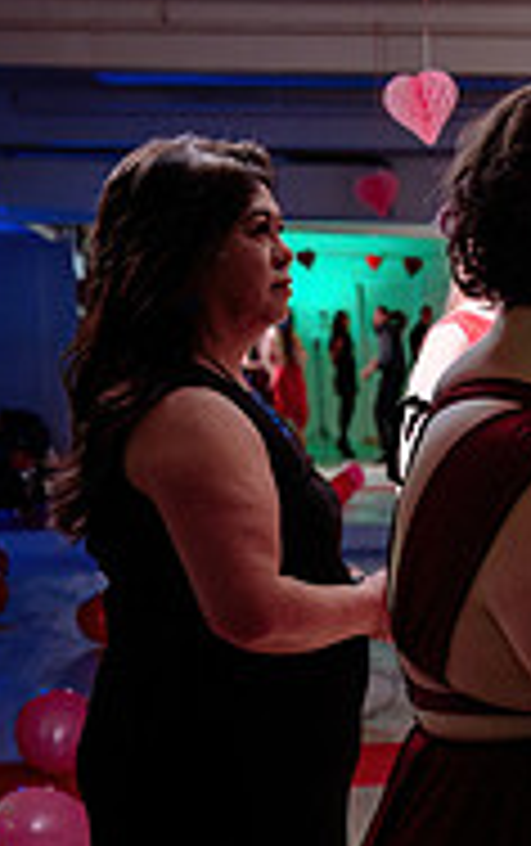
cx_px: 1176
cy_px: 584
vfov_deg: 16.2
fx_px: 2955
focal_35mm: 128
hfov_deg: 9.4
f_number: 4
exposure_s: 1/80
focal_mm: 38
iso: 800
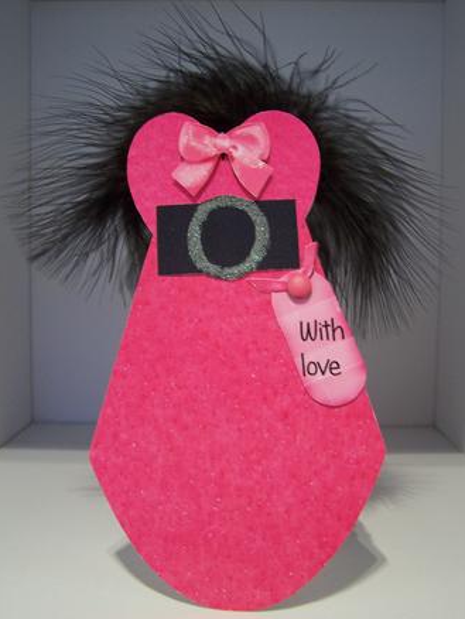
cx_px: 235
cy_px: 307
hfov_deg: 36.9
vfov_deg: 47.8
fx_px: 698
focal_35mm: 39
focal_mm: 6.3
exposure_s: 1/20
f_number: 2.8
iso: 140
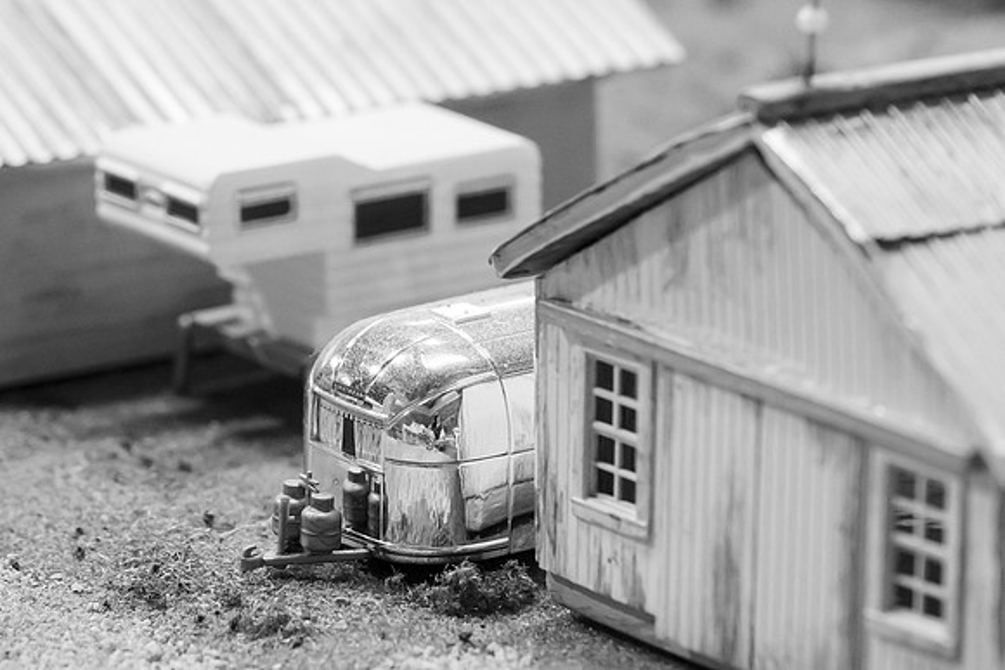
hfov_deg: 7.6
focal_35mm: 271
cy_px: 230
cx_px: 136
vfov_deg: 5.1
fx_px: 7558
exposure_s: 1/80
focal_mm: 115
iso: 3200
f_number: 7.1
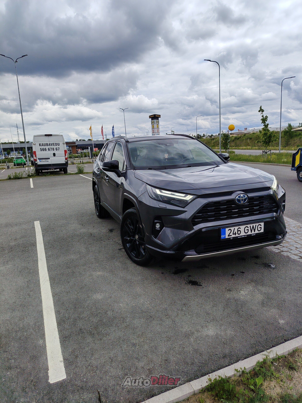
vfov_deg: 71.6
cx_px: 151
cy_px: 202
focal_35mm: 24
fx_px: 279
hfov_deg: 56.8
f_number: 1.75
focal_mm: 5.25
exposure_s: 1/1012
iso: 101
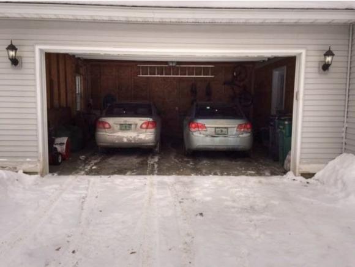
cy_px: 134
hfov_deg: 61.6
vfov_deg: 48.3
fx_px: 298
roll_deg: +1.0
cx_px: 178
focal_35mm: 29
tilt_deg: -6.3
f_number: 2.2
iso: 32
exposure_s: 1/1199
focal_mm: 4.15
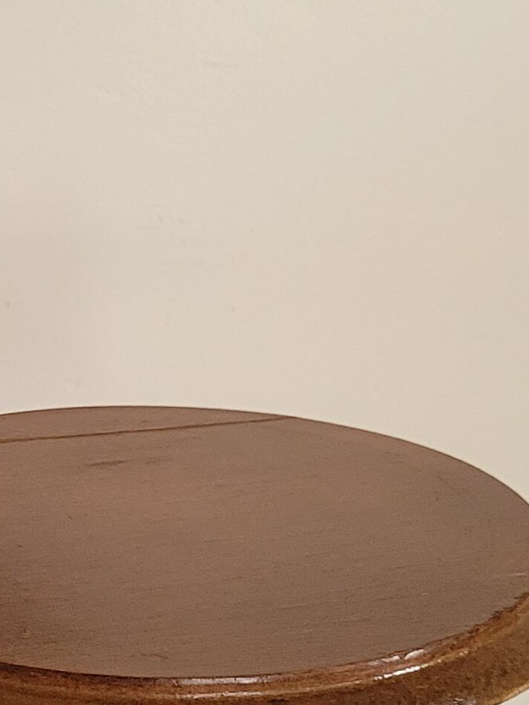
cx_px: -378
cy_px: 508
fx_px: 2241
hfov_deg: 12.5
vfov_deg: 17.8
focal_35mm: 110
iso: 320
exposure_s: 1/100
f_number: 1.8
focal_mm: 5.4
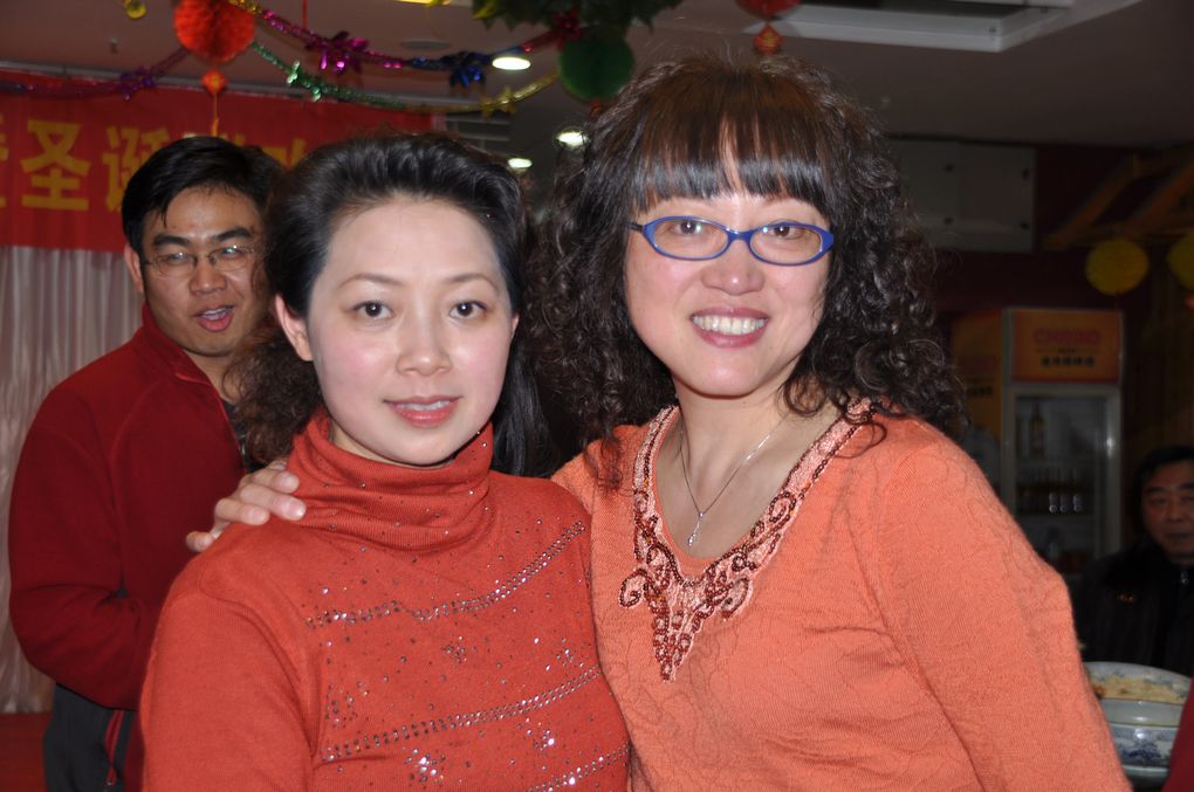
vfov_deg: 25.0
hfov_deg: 36.9
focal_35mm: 54
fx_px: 1788
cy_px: 396
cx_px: 597
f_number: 4.5
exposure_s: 1/60
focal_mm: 36
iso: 200
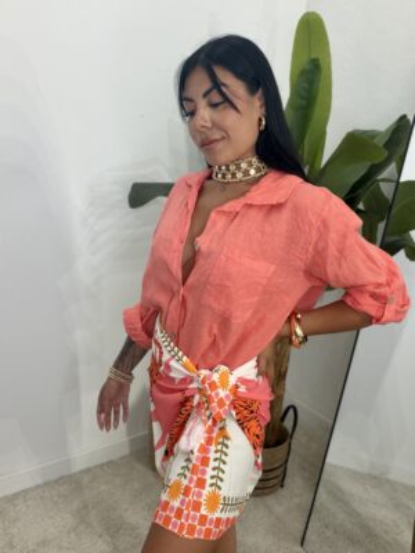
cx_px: 208
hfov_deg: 46.8
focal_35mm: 30
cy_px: 276
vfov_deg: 60.0
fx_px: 480
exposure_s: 1/74
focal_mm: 2.71
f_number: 1.9
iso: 64
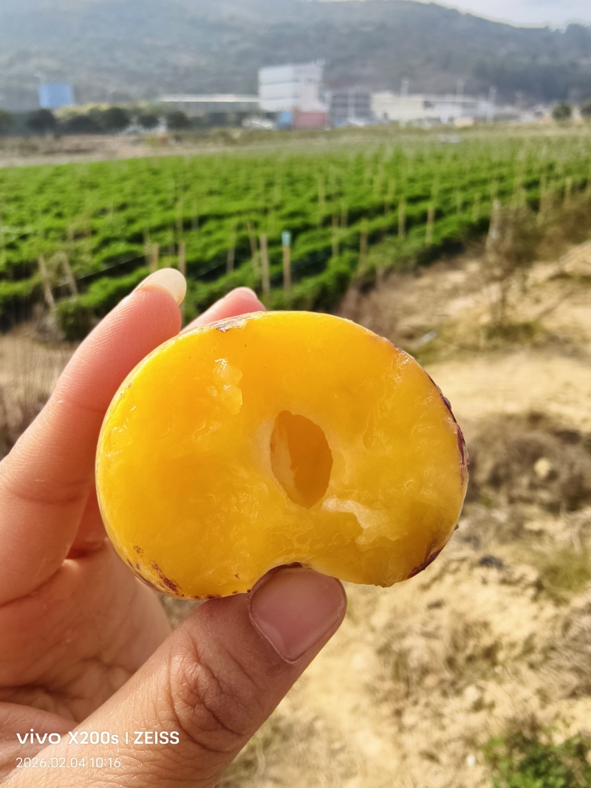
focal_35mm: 25
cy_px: 394
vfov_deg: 69.4
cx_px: 296
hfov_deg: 54.9
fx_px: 569
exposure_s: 1/428
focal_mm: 2.32
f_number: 2
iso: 50
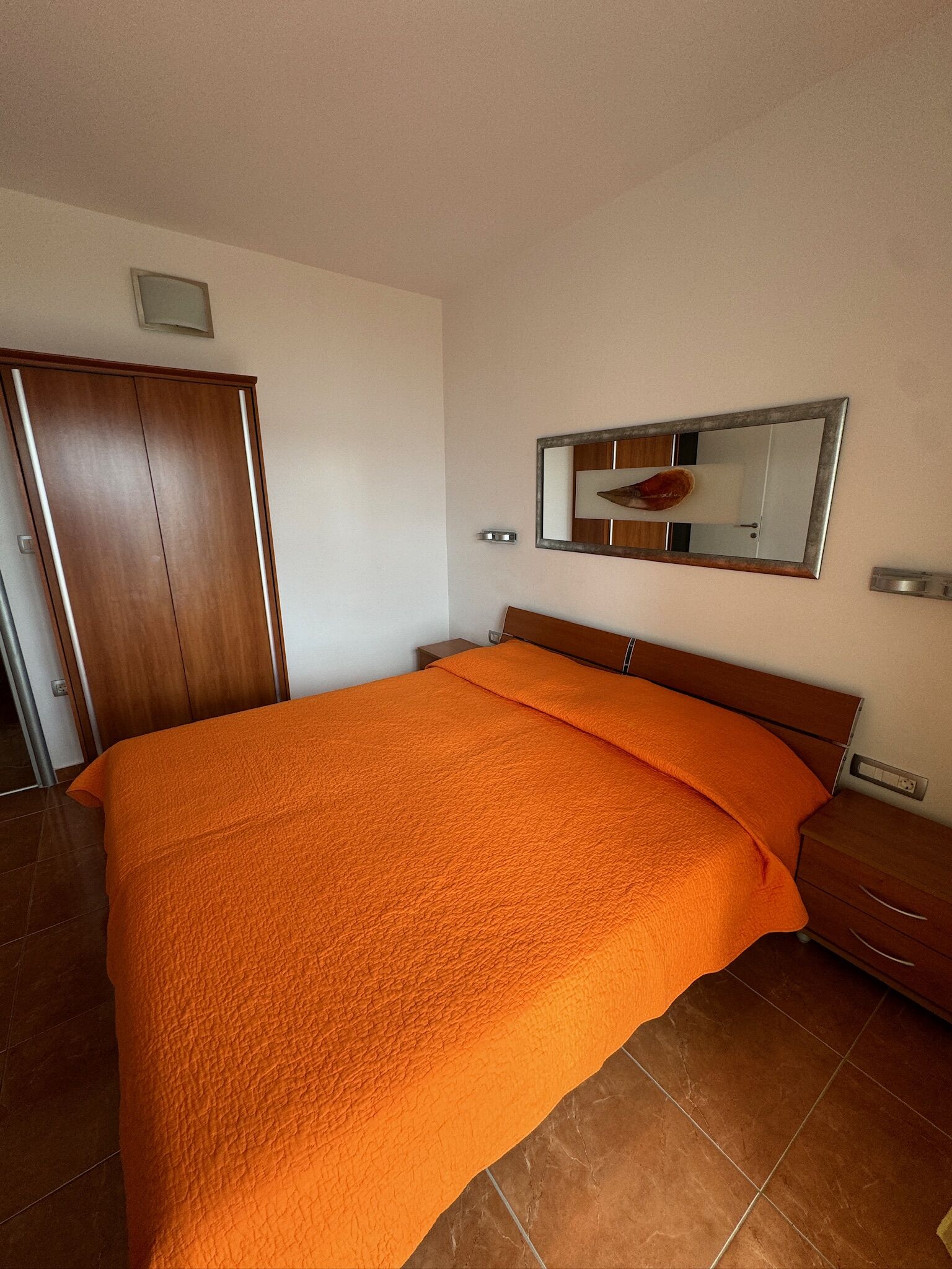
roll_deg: +0.7
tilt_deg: -15.2
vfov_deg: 102.1
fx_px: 513
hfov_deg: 85.7
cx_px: 476
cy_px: 634
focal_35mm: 14
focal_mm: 2.22
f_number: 2.2
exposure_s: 1/99
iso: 100
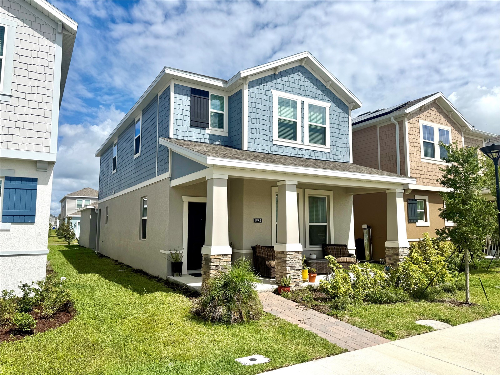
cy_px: 188
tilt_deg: +7.1
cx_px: 250
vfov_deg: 56.8
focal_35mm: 24
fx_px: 347
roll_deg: -0.3
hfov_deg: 71.6
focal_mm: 6.76
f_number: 1.78
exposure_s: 1/10309
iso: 80
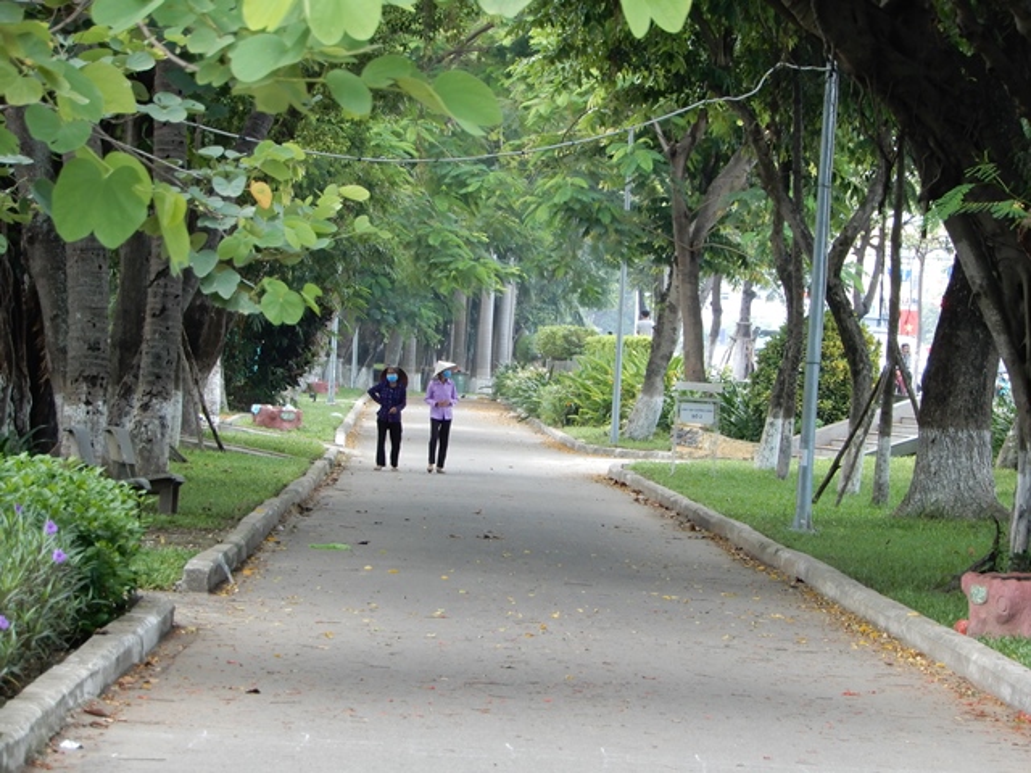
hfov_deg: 9.9
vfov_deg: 7.4
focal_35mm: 200
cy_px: 386
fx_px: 5957
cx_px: 516
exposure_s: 1/60
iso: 200
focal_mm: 35.7
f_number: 5.6
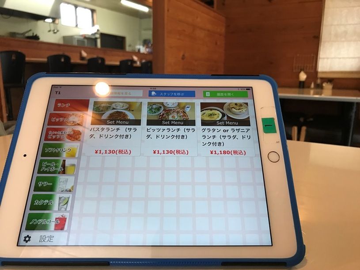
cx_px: 180
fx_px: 291
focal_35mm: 28
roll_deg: +0.1
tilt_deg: -10.3
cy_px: 135
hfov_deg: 63.5
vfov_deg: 49.7
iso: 40
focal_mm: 3.99
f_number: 1.8
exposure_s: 1/20
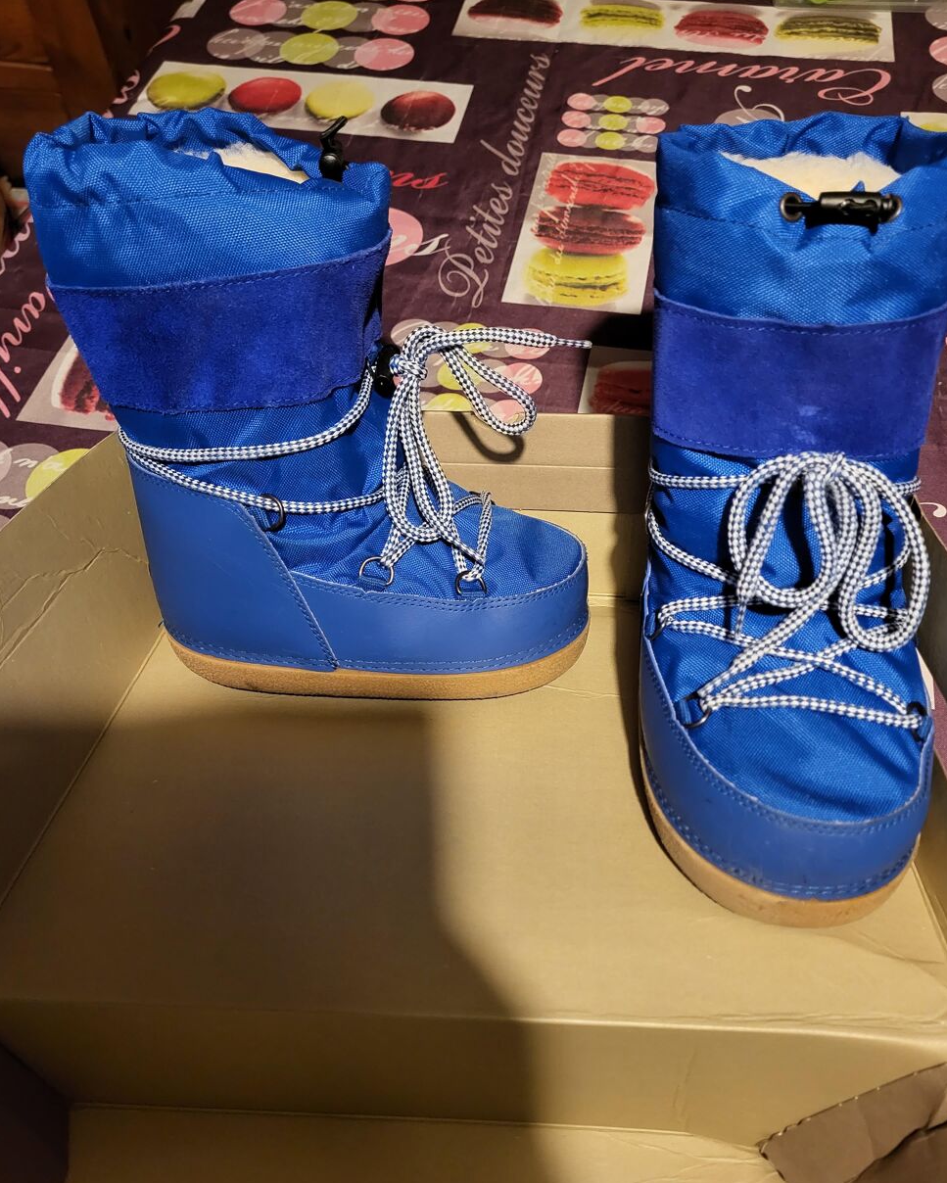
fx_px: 981
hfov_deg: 51.5
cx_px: 486
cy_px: 588
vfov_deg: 62.2
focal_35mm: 28
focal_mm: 5.4
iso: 640
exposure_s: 1/33
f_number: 1.8
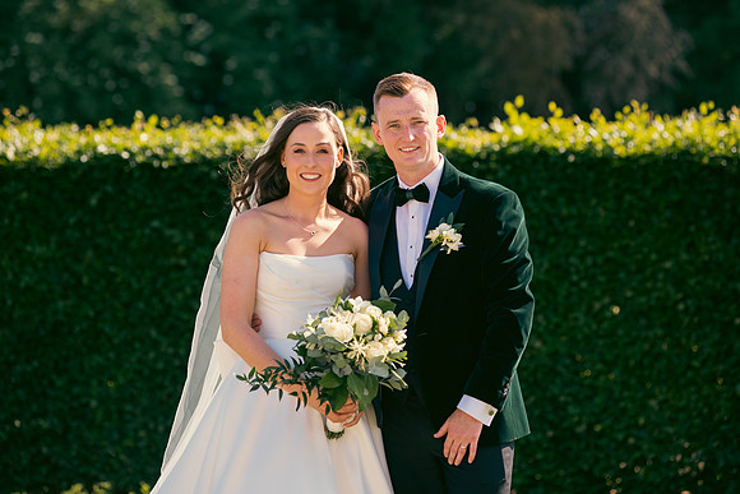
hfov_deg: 15.2
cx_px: 370
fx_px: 2776
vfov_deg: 10.2
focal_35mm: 135
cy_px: 247
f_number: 3.5
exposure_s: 1/640
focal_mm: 135
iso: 200
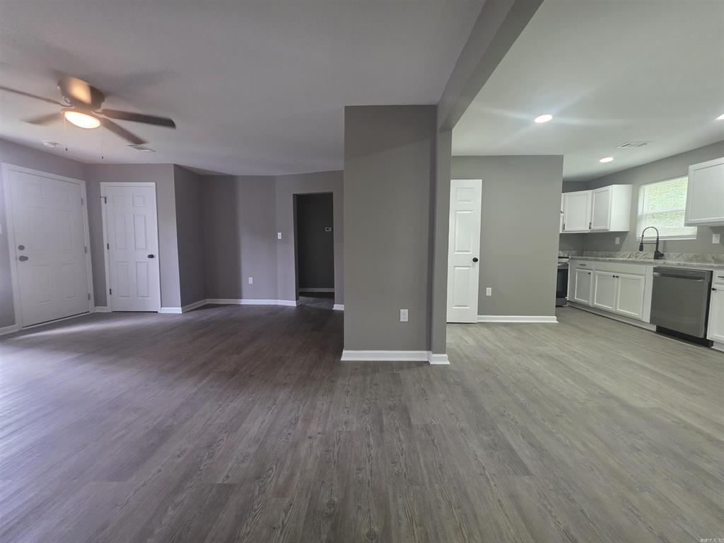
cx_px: 362
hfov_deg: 106.2
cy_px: 272
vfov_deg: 89.9
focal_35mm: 13
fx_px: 272
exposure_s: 1/60
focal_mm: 2.2
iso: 200
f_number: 1.9
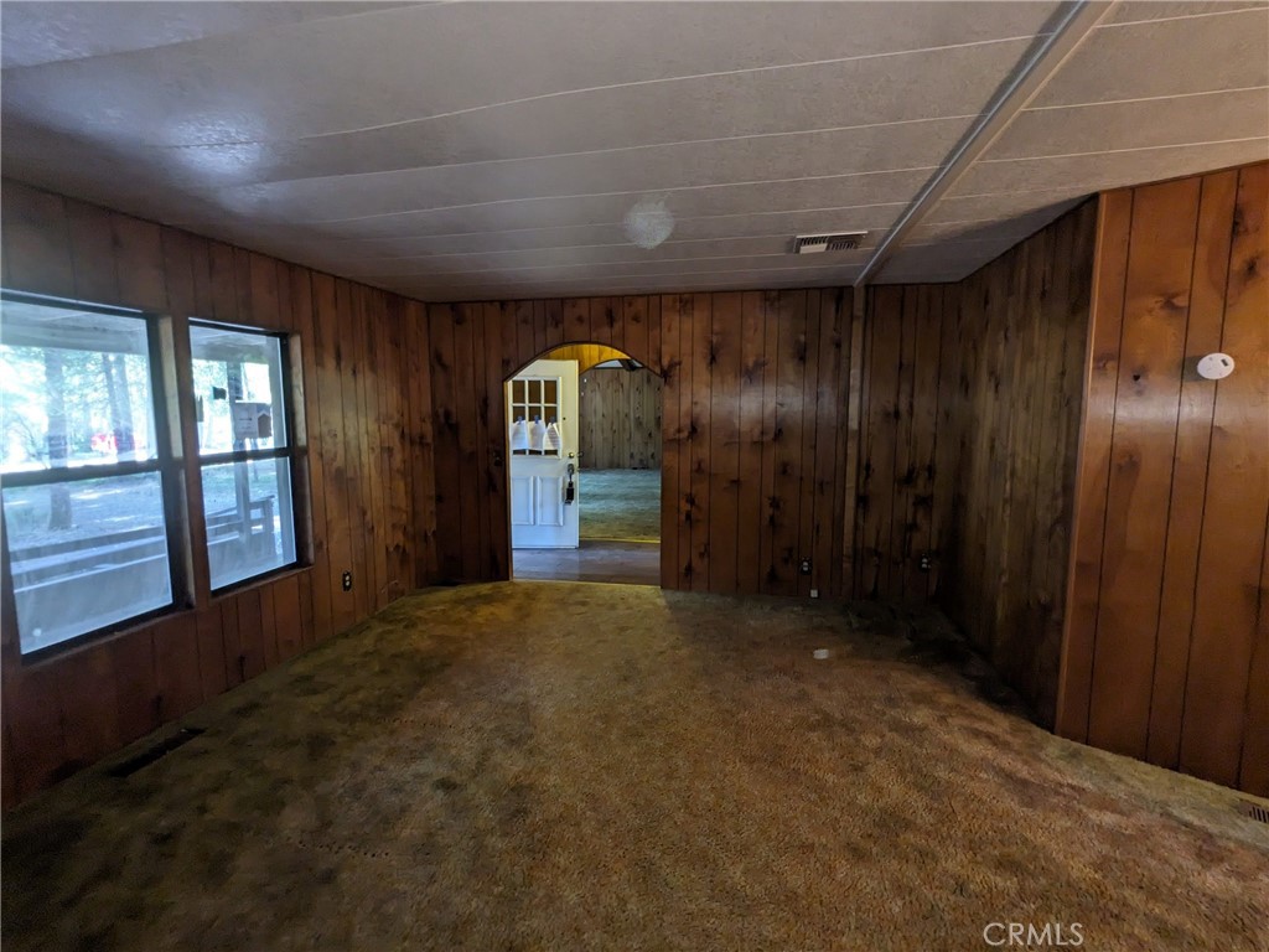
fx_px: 587
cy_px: 476
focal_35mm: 16
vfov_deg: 78.1
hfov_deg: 94.5
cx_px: 634
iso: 670
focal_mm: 2.22
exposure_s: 1/60
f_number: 2.2
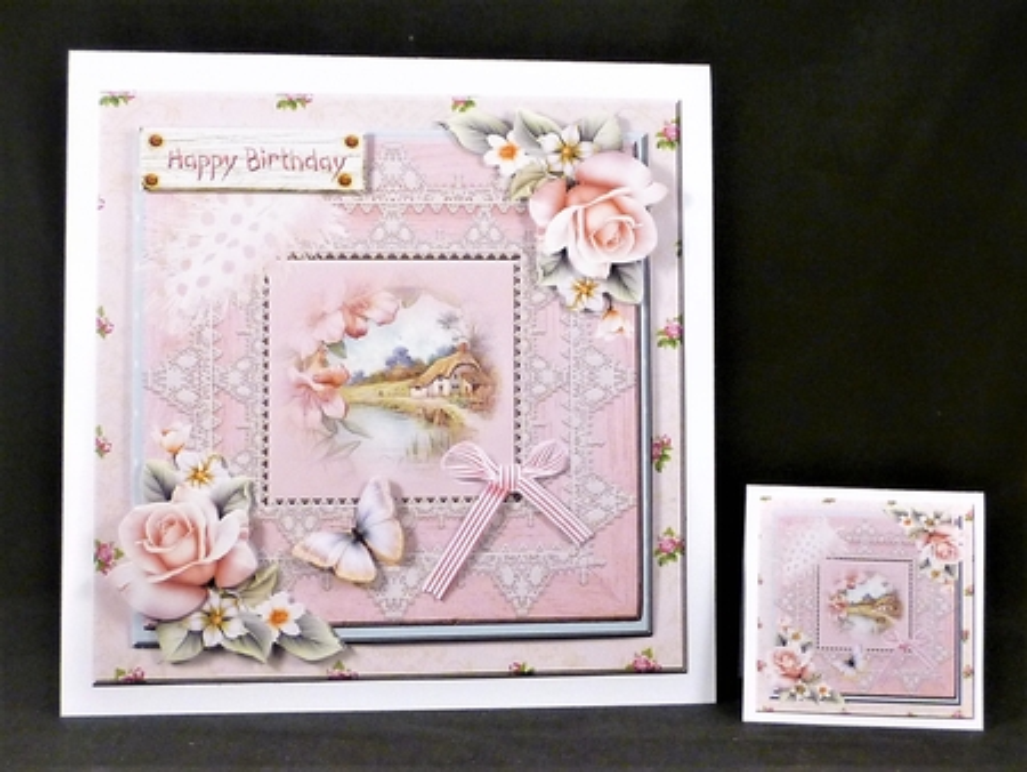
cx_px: 514
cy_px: 386
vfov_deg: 48.3
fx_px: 861
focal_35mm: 29
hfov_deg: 61.6
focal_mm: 5.2
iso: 250
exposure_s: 1/30
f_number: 3.3
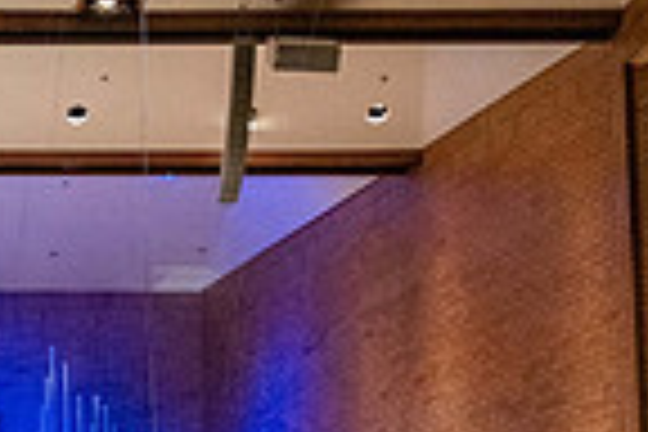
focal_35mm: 117
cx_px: -130
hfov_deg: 16.7
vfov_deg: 11.3
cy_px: 605
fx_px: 2106
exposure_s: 1/200
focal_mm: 29
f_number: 4
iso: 3200
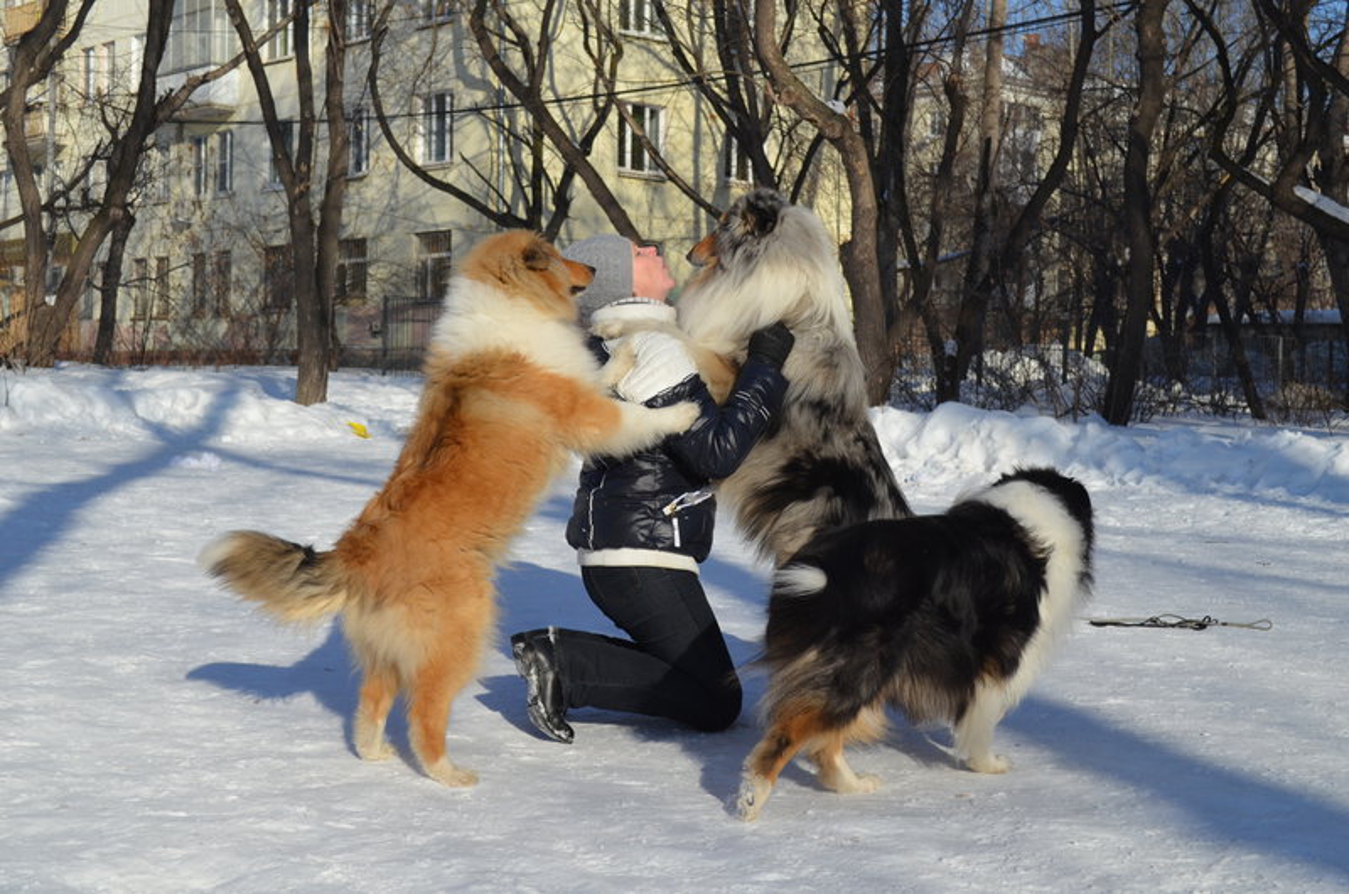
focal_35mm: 52
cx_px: 674
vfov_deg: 25.6
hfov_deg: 37.9
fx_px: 1963
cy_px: 447
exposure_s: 1/1600
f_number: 7.1
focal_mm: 35
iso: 400
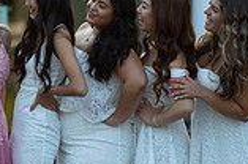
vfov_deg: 4.3
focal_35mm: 315
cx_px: -8
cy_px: 76
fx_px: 2166
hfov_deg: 6.5
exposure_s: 1/1000
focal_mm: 85
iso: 250
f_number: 2
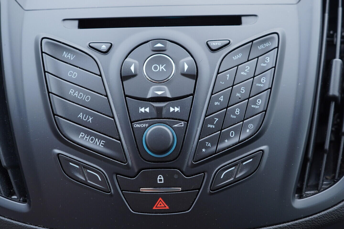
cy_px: 114
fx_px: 344
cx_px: 172
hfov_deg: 53.1
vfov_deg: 36.9
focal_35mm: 36
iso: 250
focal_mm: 24
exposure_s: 1/40
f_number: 2.8
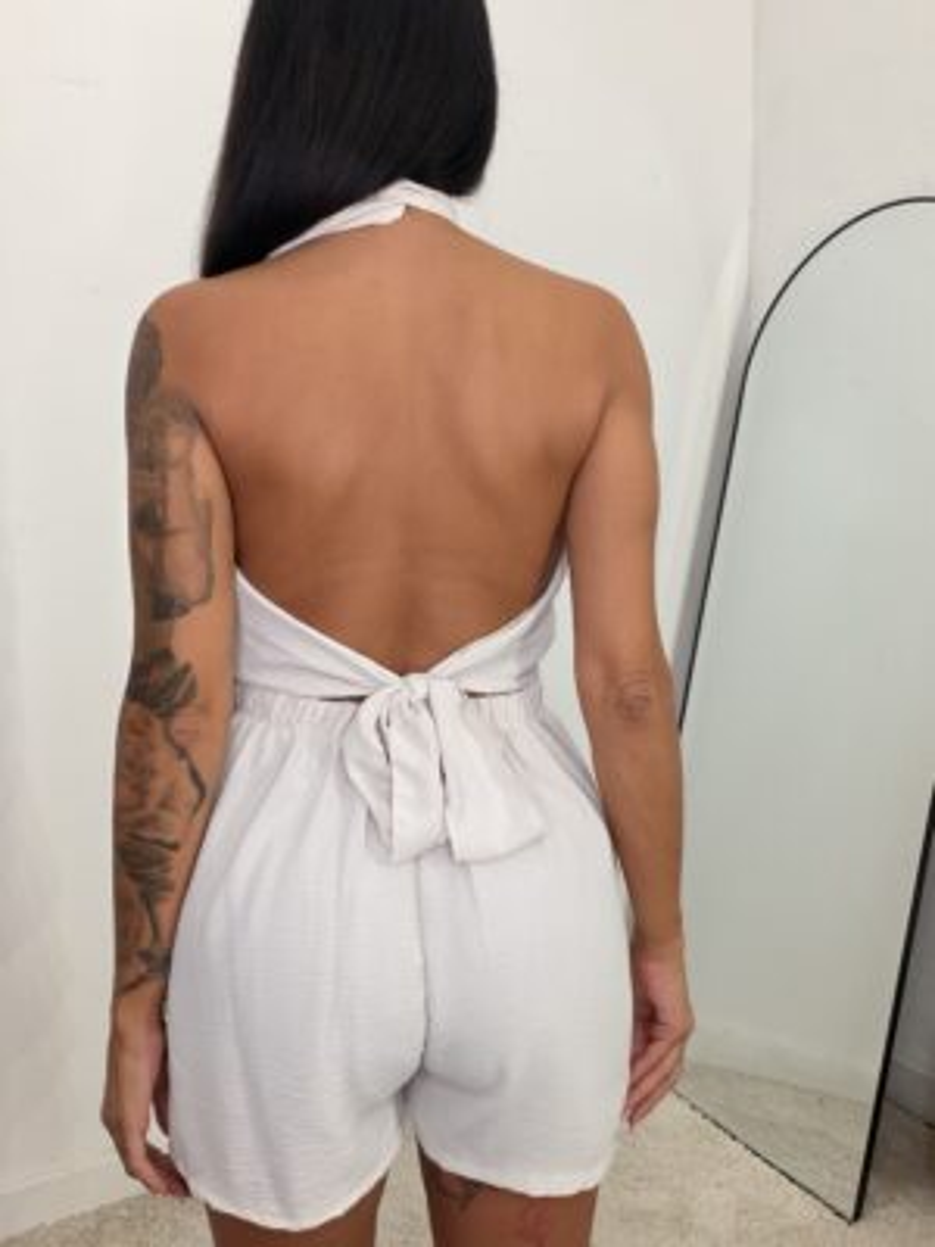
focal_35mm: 30
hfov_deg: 46.8
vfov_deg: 60.0
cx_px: 468
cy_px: 624
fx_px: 1080
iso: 64
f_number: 1.9
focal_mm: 2.71
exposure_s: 1/116
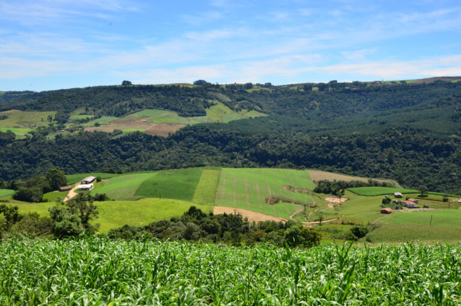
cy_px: 153
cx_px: 230
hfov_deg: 53.2
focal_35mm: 36
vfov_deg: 36.7
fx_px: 460
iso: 640
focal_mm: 24
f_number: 18
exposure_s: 1/250
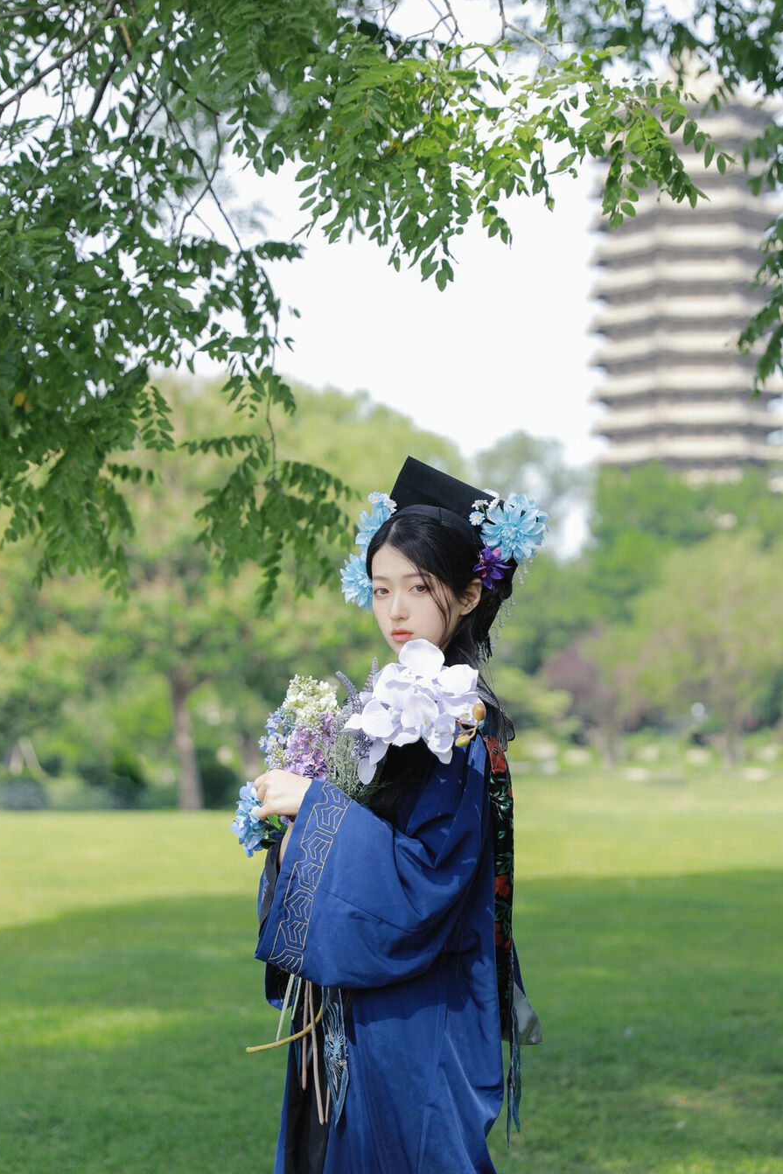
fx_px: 2870
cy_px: 589
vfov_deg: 23.1
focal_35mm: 88
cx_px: 390
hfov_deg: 15.5
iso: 100
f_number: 2.8
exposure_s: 1/500
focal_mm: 70
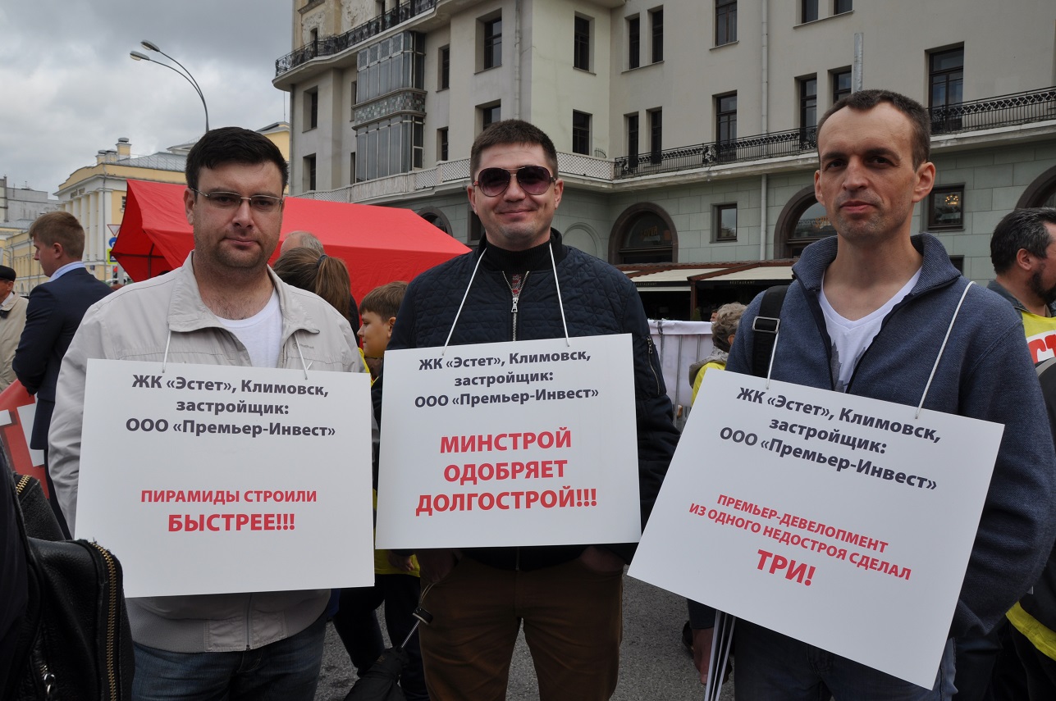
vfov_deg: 47.8
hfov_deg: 67.4
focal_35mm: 27
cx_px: 528
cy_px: 350
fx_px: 791
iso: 200
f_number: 13
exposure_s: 1/160
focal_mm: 18
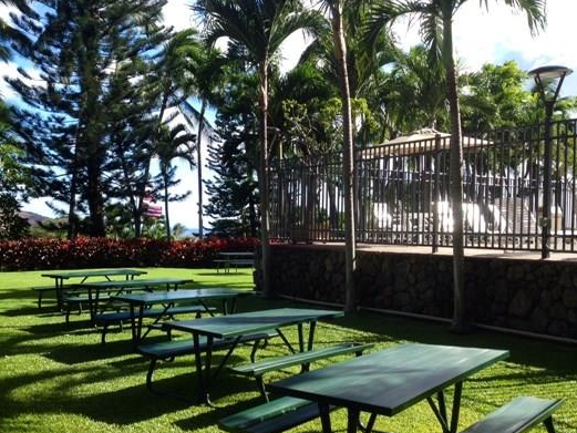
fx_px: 717
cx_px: 229
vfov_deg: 33.6
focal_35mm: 43
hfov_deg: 43.6
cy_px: 237
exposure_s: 1/726
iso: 50
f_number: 2.4
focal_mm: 4.28
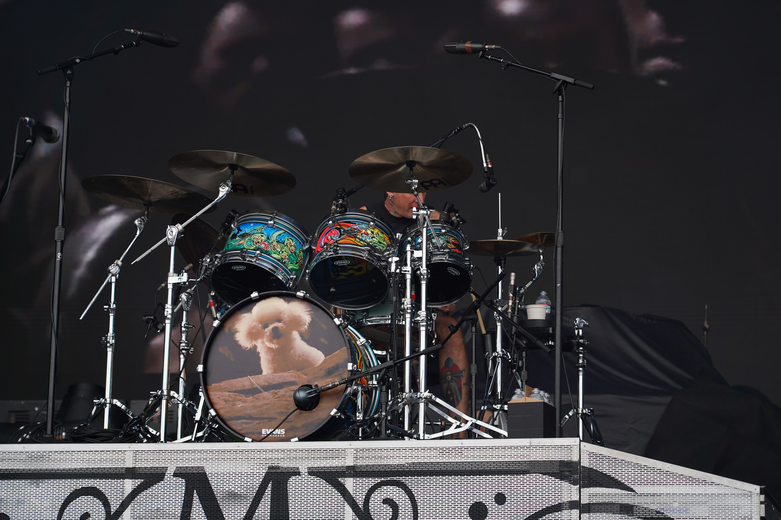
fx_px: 2278
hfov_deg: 19.5
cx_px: 390
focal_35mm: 105
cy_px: 260
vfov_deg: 13.0
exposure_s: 1/160
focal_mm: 105
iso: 100
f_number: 4.5
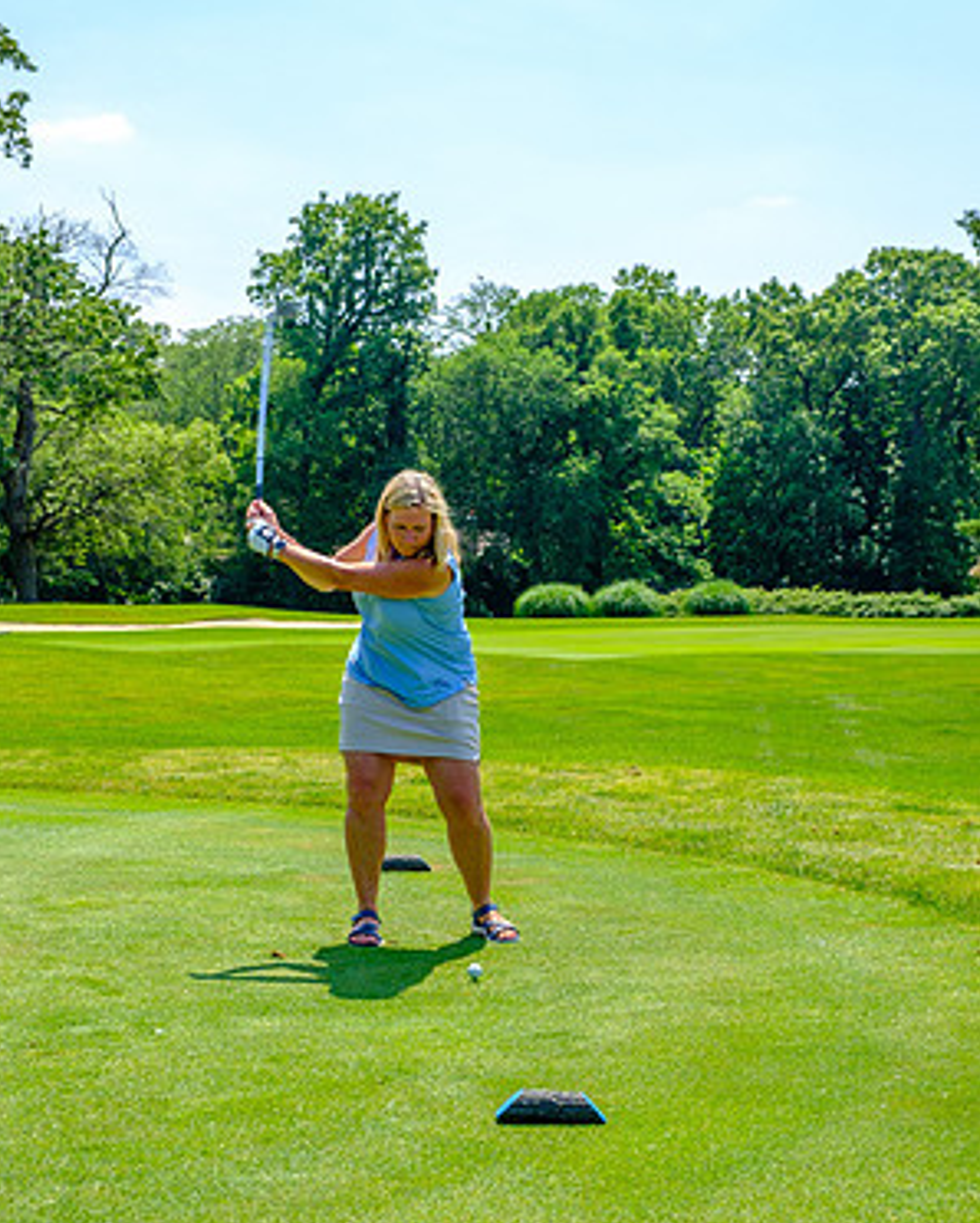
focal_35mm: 67
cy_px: 658
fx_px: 2427
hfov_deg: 22.8
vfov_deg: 28.3
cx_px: 490
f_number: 5.6
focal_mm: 39
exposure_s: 1/250
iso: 200
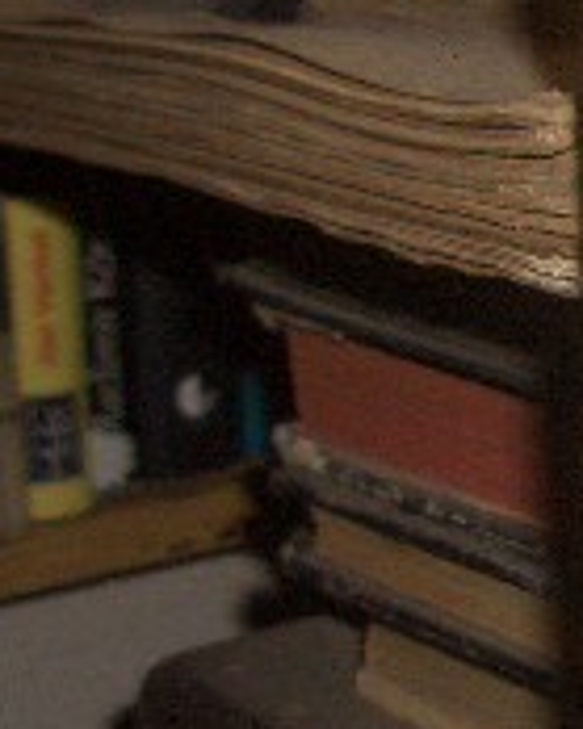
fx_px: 2720
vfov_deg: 15.3
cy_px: 402
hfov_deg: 11.8
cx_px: 801
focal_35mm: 126
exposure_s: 1/60
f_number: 2.6
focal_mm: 5.8
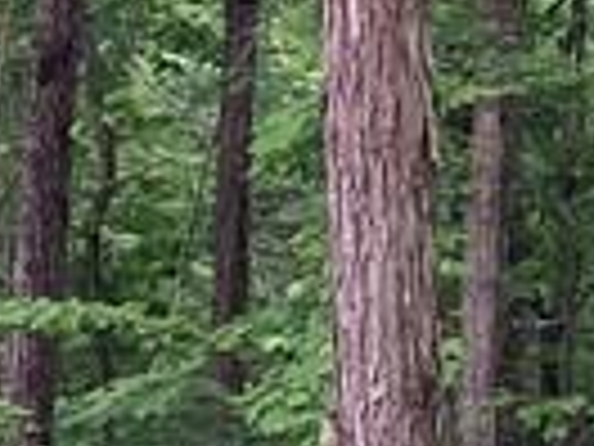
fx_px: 3741
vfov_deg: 6.7
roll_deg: +0.0
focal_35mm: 218
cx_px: 1224
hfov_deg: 8.6
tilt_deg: +5.2
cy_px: -315
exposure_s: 1/121
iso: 40
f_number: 1.8
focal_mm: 3.99
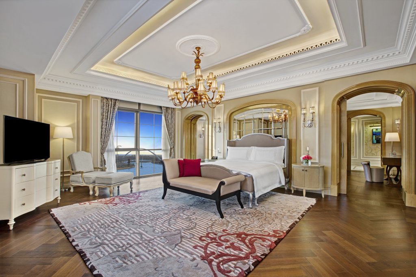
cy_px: 138
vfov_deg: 73.8
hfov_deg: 96.7
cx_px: 208
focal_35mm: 16
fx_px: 185
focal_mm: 16
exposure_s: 1.6
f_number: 13
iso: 200
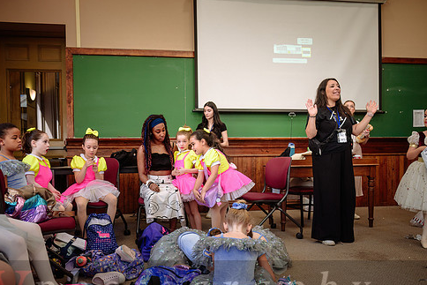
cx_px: 196
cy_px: 169
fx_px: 356
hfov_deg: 61.8
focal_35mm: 30
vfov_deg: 43.4
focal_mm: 24
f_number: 2.8
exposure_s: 1/200
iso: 500
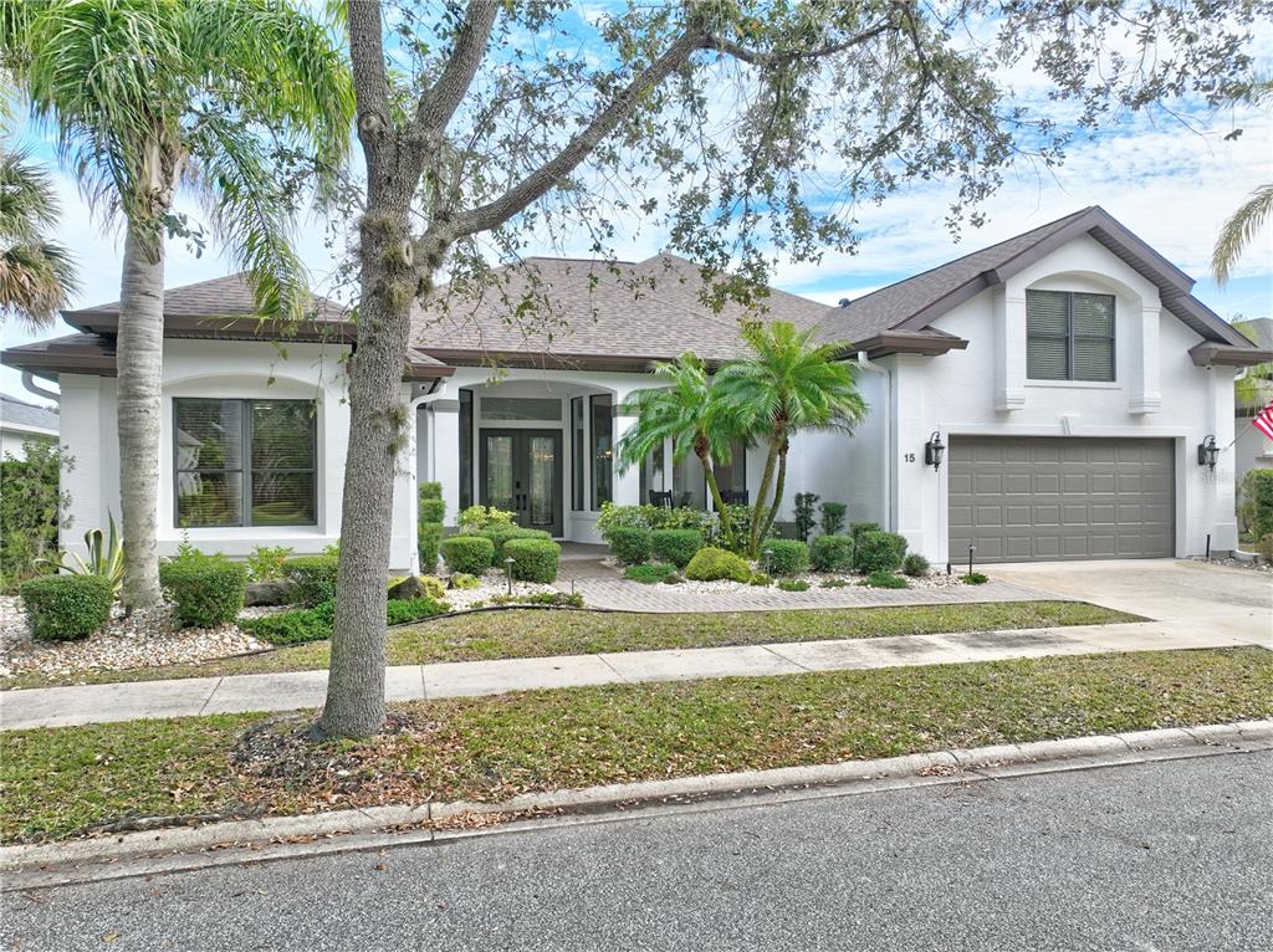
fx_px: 882
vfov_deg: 56.7
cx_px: 636
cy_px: 476
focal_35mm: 24
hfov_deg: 71.6
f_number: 2.8
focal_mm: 12.3
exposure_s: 1/1600
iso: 280
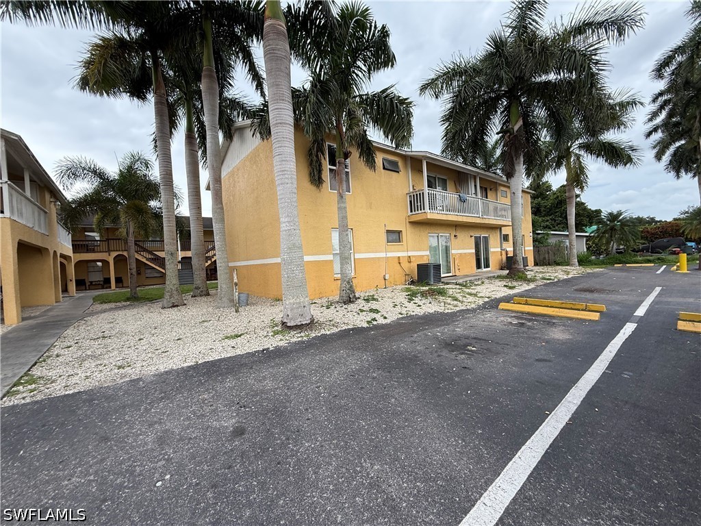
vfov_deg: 85.7
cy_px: 263
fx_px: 284
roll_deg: +3.1
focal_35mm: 14
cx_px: 350
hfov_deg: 102.1
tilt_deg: +0.7
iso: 50
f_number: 2.2
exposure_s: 1/208
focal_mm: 2.22
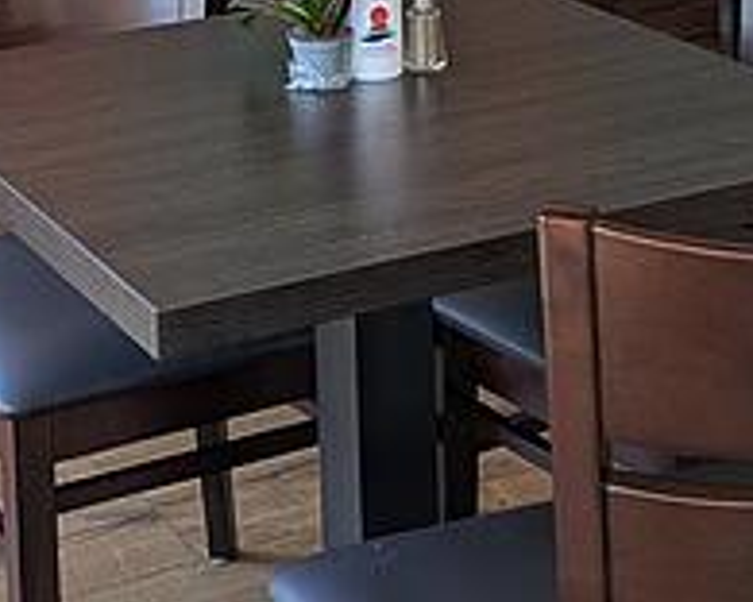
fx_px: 2229
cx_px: 398
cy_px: -336
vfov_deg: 14.3
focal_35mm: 100
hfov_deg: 19.2
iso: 84
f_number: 1.89
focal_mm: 5.43
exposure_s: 1/100
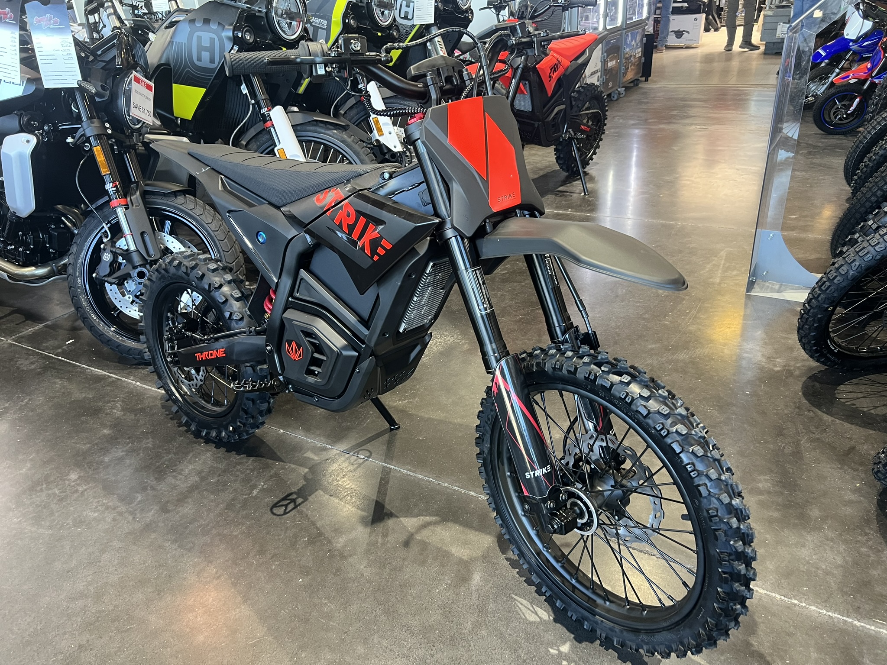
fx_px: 666
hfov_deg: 67.3
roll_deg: +4.8
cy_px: 332
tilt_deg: -27.7
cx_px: 444
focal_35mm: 26
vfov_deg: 53.1
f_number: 1.5
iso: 250
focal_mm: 5.7
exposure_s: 1/60
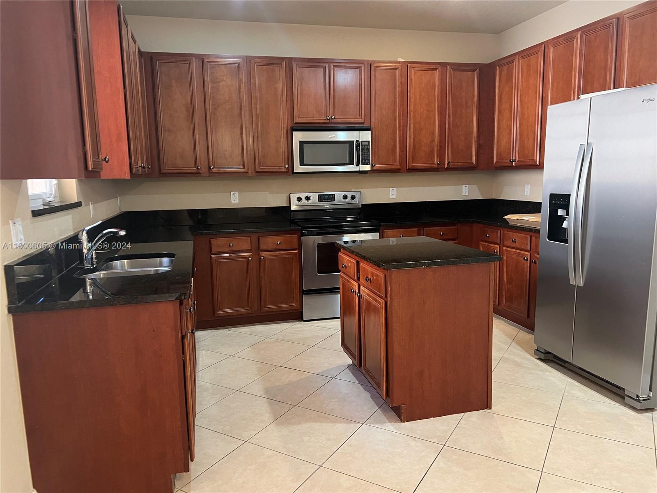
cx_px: 328
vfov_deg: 53.1
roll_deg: +1.7
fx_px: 493
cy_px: 246
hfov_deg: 67.3
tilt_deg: -9.2
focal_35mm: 26
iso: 320
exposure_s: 1/60
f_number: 1.5
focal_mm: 5.7
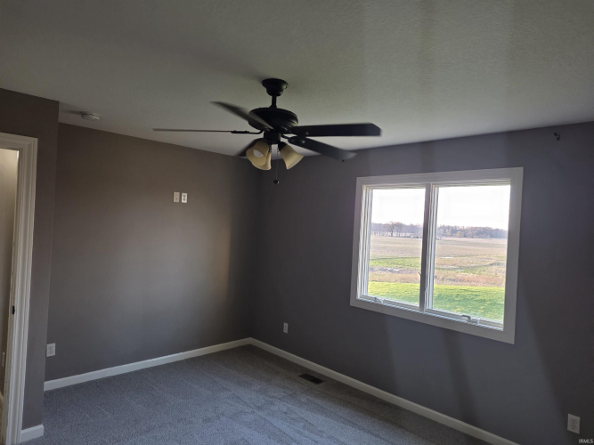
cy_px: 222
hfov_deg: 73.9
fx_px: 395
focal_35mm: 23
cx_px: 297
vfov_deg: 58.9
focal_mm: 6.25
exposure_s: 1/120
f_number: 1.7
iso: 400
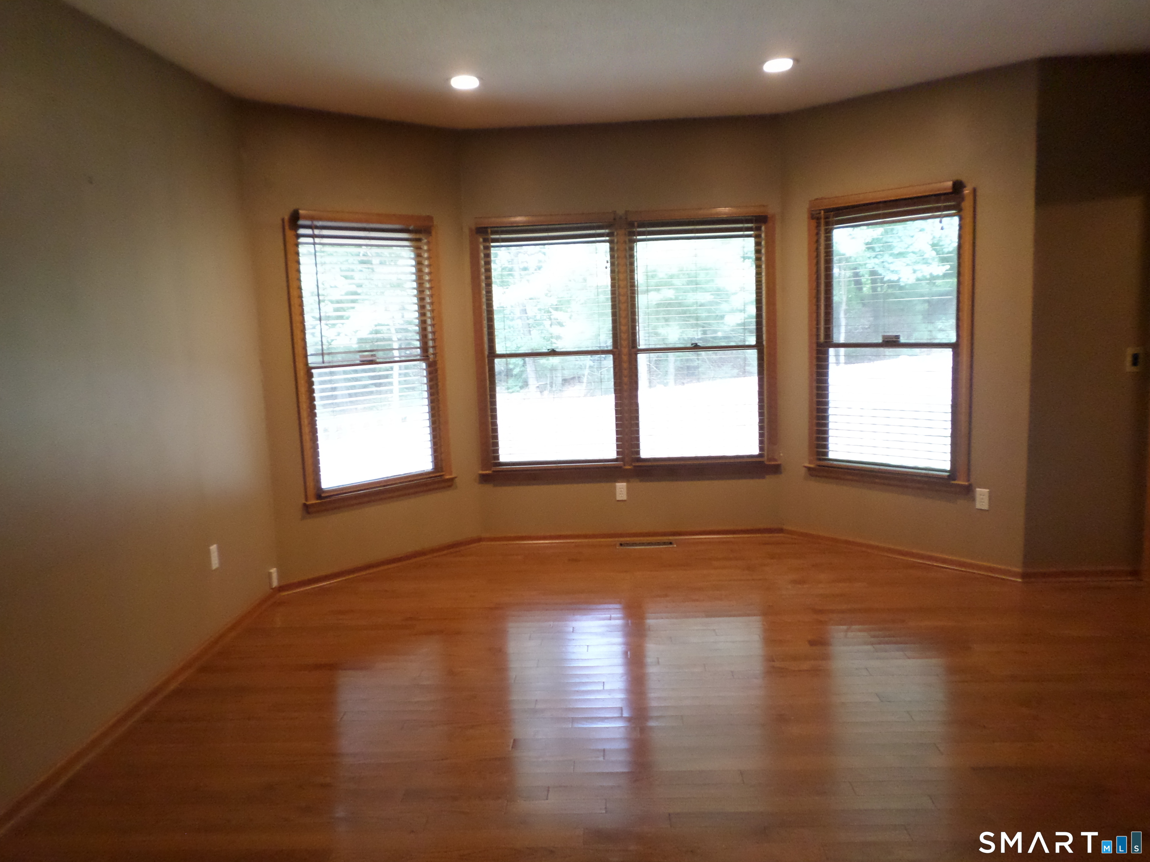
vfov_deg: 54.9
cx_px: 575
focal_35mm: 25
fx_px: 831
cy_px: 431
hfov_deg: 69.4
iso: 320
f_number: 2.5
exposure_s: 1/30
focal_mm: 4.5
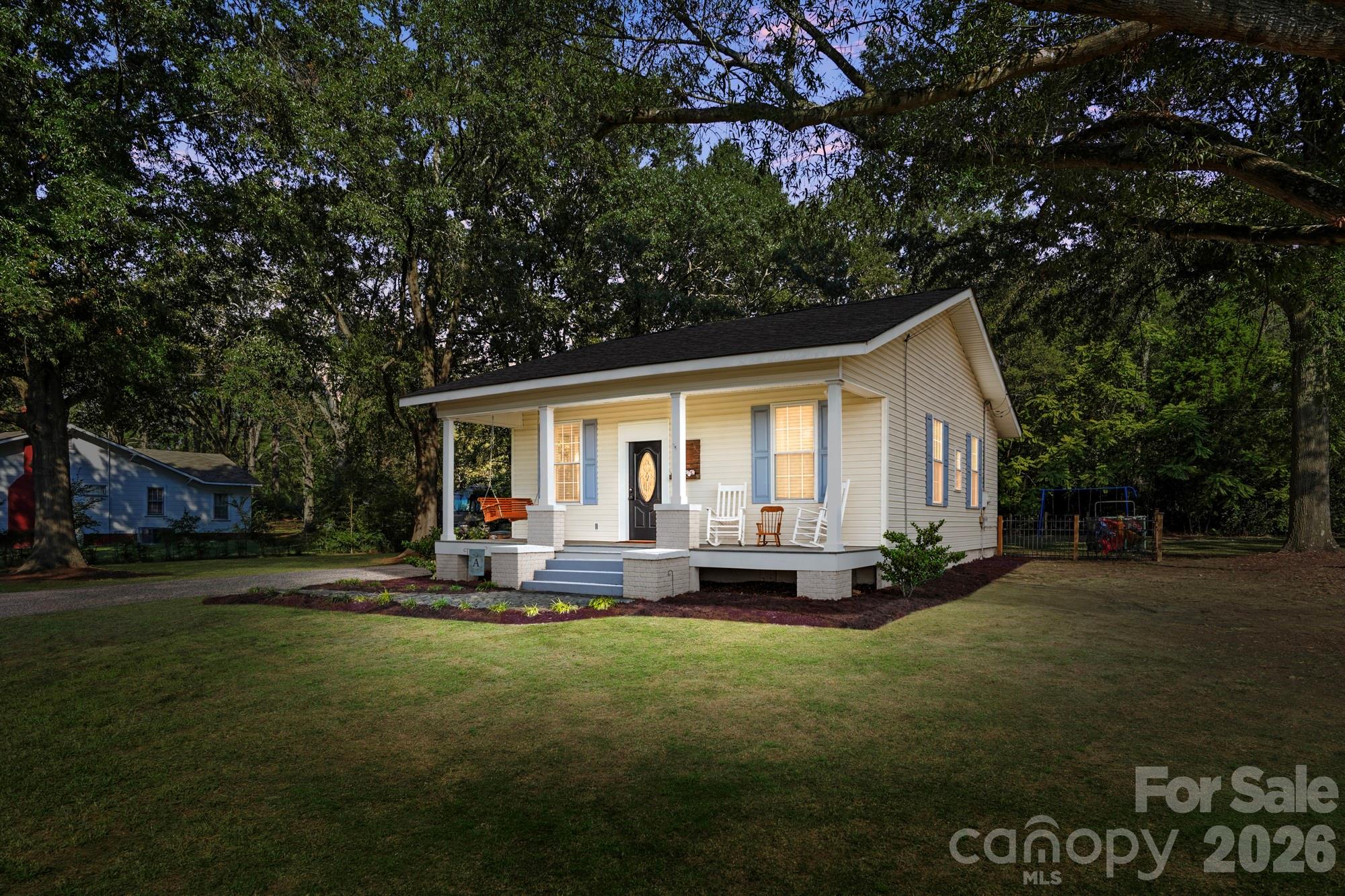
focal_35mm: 19
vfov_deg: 64.5
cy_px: 448
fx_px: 710
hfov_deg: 86.9
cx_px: 672
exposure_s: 1/60
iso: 125
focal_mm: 19
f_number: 11
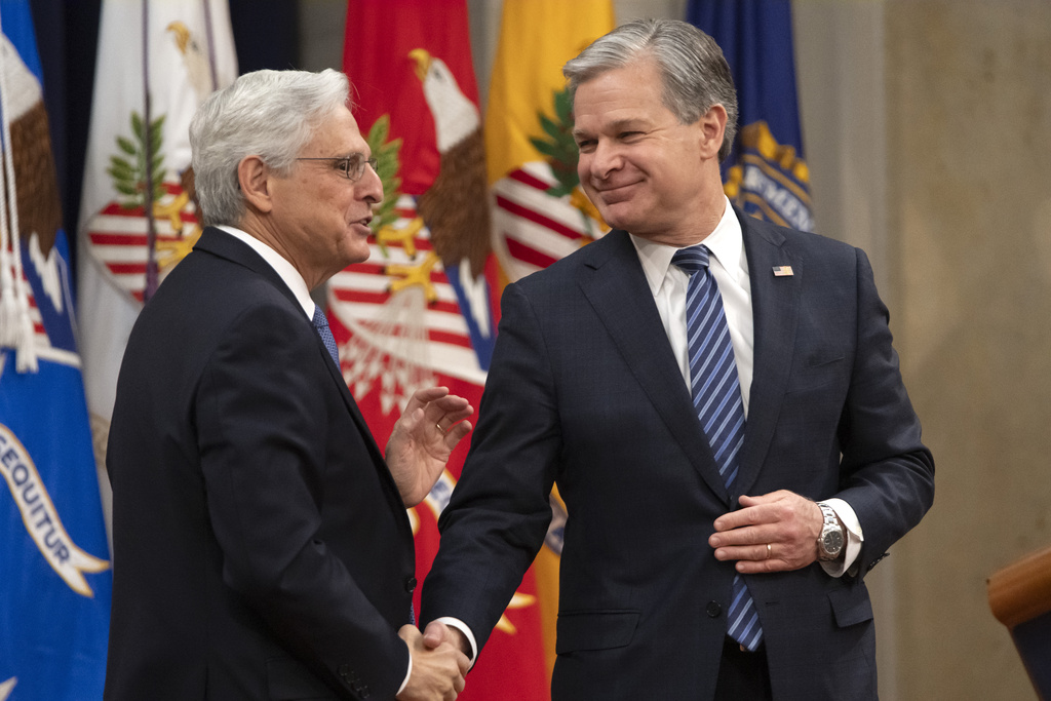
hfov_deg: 6.9
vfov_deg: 4.6
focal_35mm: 300
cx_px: 526
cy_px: 350
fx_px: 8759
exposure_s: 1/640
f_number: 2.8
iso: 5000
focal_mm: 200
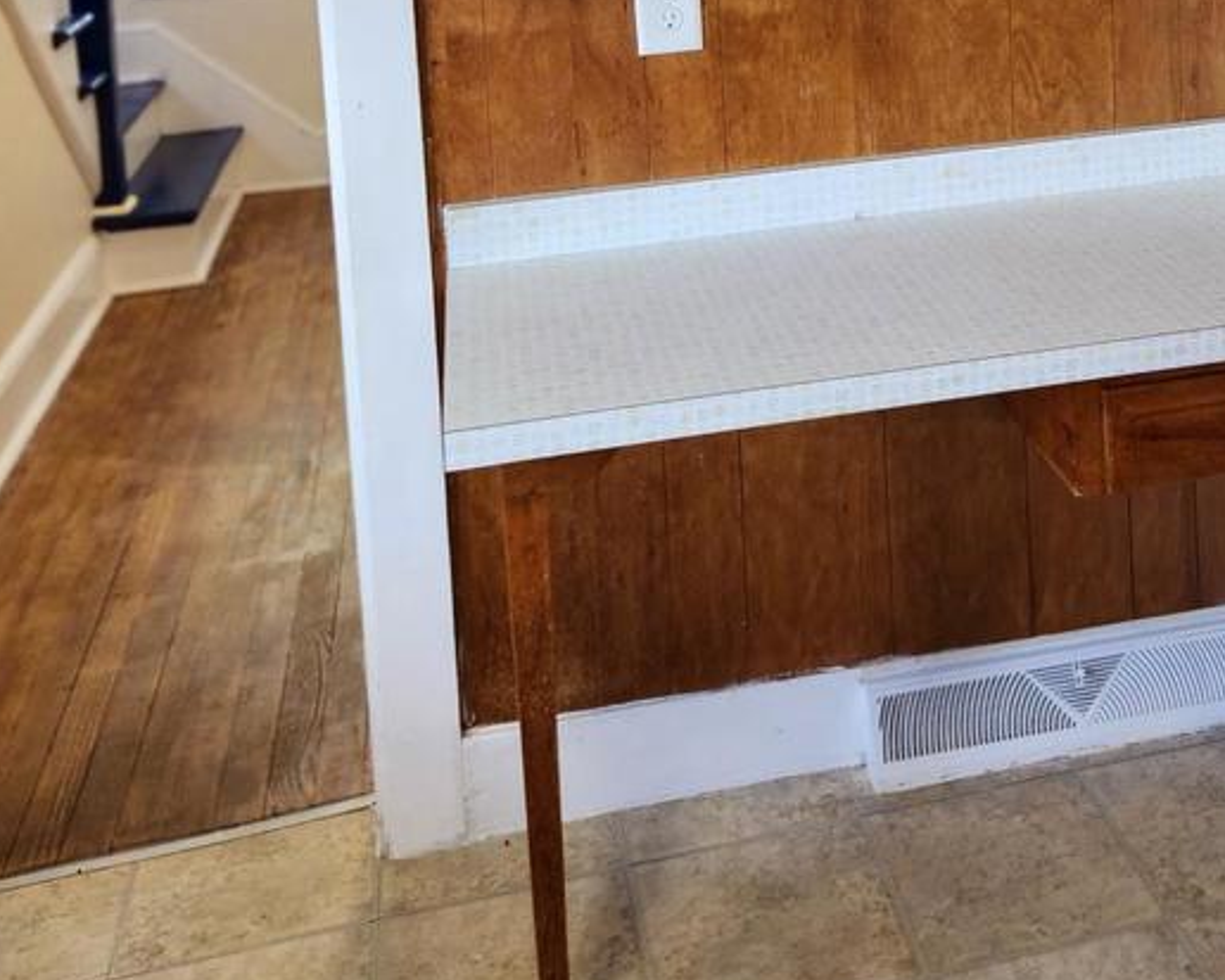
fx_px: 1704
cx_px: 923
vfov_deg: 29.0
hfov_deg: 38.5
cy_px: -100
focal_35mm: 47
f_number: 1.8
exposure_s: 1/60
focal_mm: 5.4
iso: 200
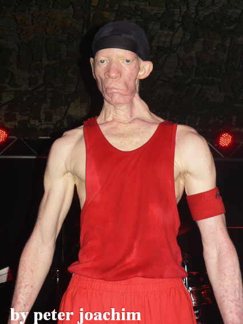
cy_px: 162
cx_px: 122
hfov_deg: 29.1
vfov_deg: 38.2
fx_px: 468
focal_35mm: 50
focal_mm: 8.6
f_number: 2.8
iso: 100
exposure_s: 1/60
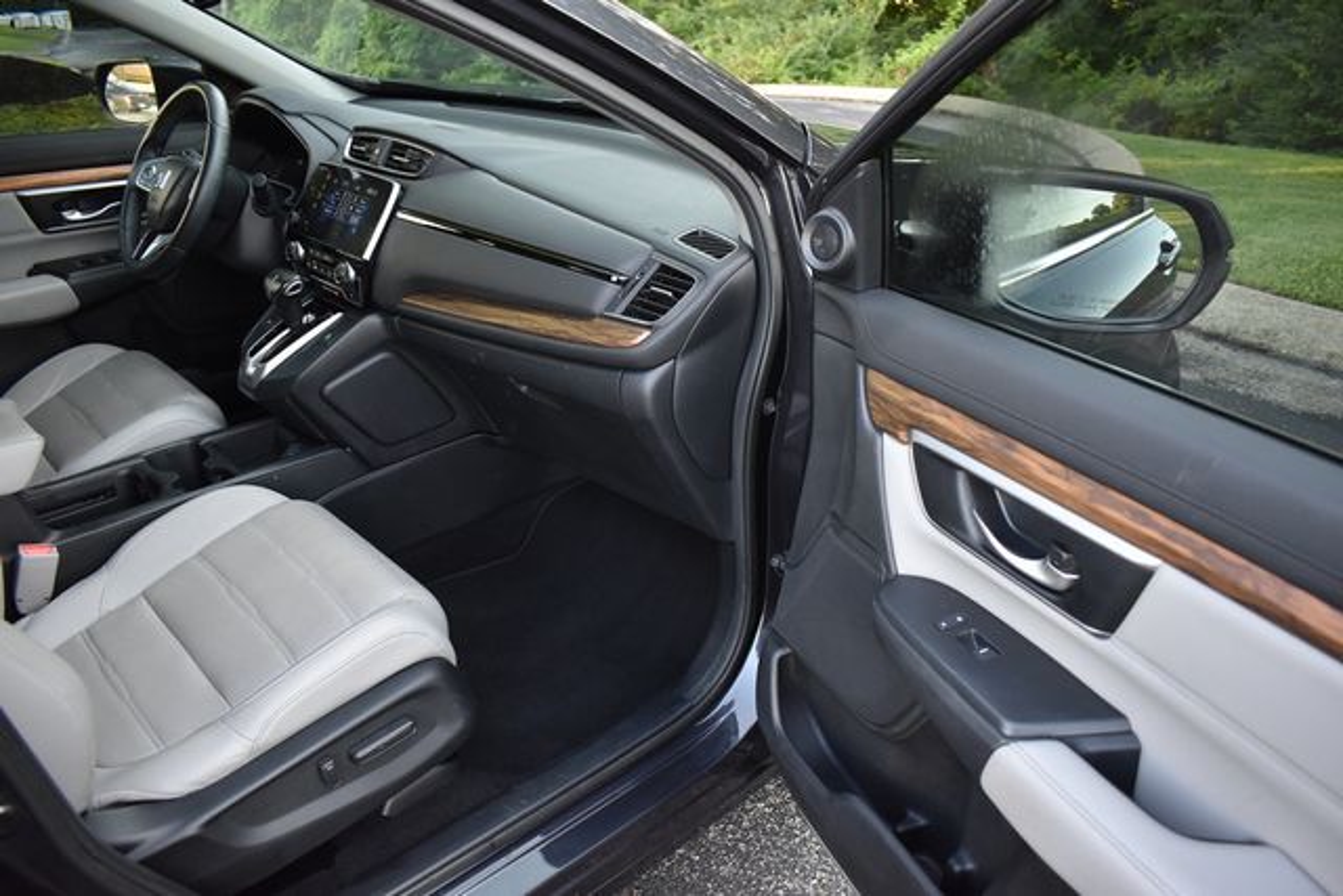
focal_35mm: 27
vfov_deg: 48.0
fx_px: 1007
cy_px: 448
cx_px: 672
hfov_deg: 67.4
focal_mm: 18
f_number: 3.5
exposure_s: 1/160
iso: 800
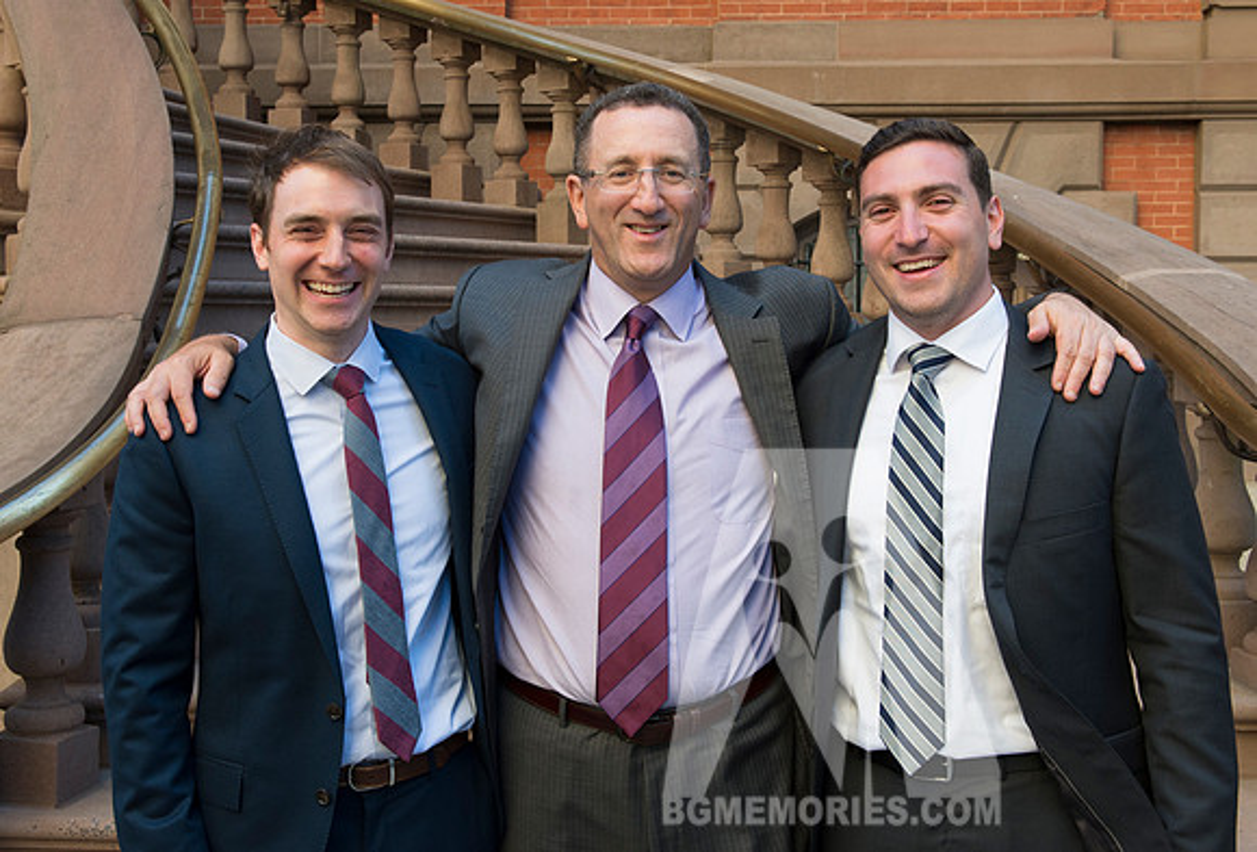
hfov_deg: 41.7
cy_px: 379
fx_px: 1647
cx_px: 588
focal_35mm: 47
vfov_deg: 29.0
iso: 800
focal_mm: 36
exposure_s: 1/100
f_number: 8
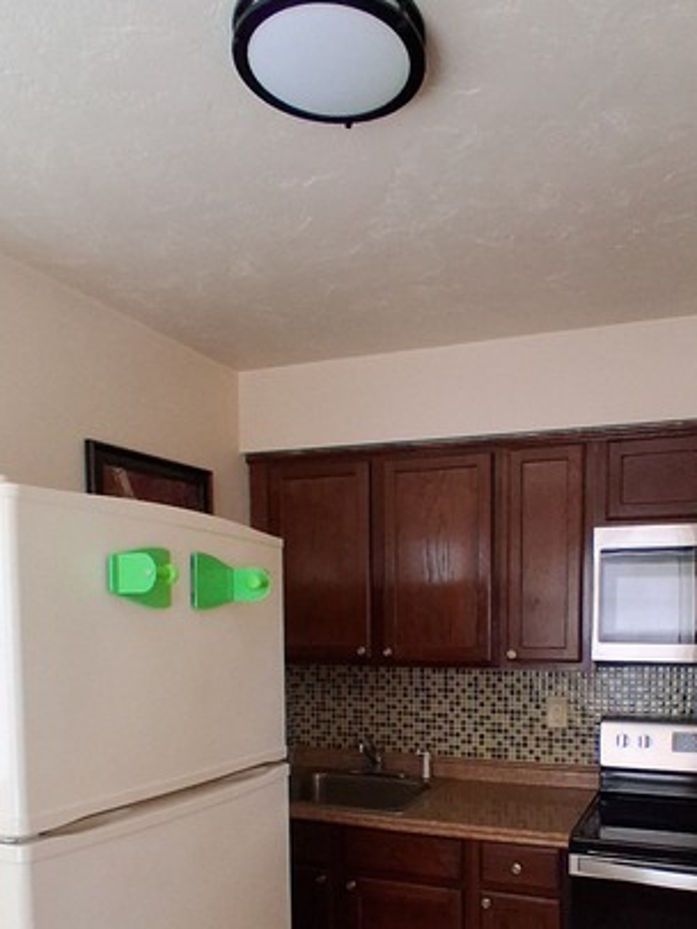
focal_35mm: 28
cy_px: 673
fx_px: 751
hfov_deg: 49.2
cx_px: 445
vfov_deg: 60.6
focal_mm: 1.4
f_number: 2.2
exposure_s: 1/40
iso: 500
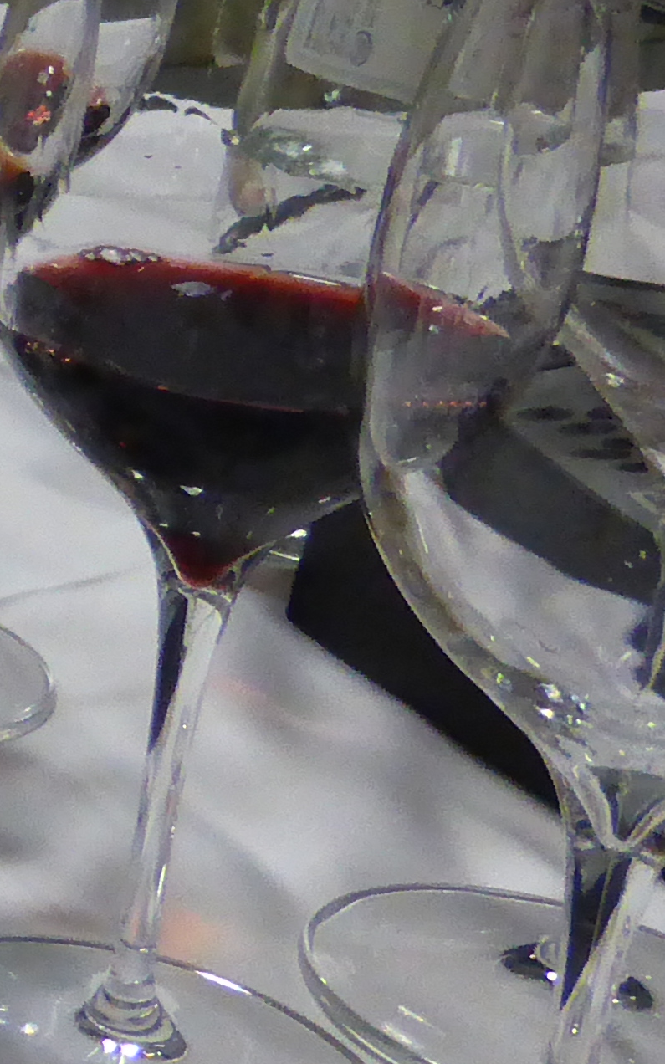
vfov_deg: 20.1
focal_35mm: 102
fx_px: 2958
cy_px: 163
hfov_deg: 9.7
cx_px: -1366
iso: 400
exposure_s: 1/30
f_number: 3.3
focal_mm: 4.3
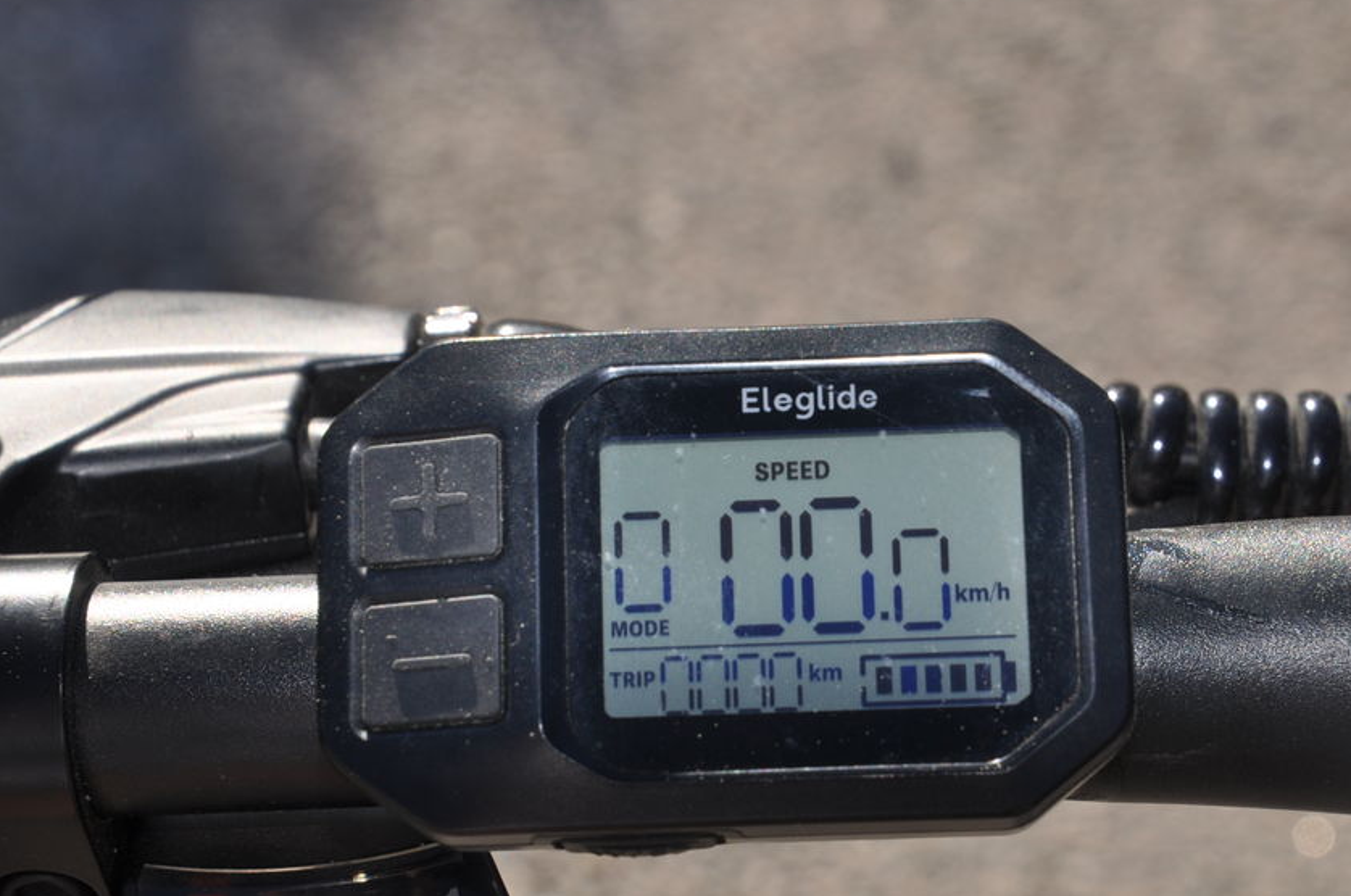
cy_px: 524
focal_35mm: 111
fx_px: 4159
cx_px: 701
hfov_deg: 18.4
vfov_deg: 12.3
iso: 200
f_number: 11
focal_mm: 62
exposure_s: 1/200
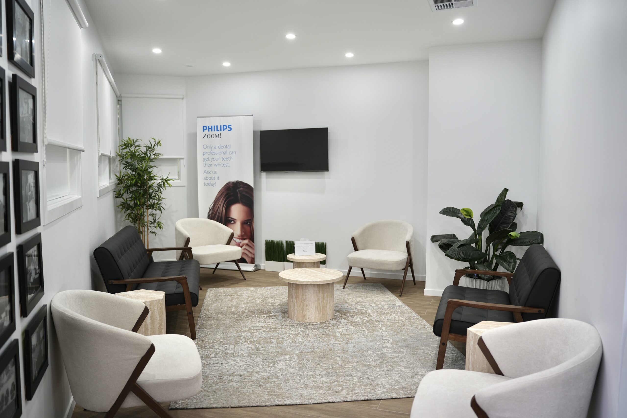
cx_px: 314
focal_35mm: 28
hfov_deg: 65.5
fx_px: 488
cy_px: 209
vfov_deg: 46.4
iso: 100
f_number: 3.5
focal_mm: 28
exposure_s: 1/50
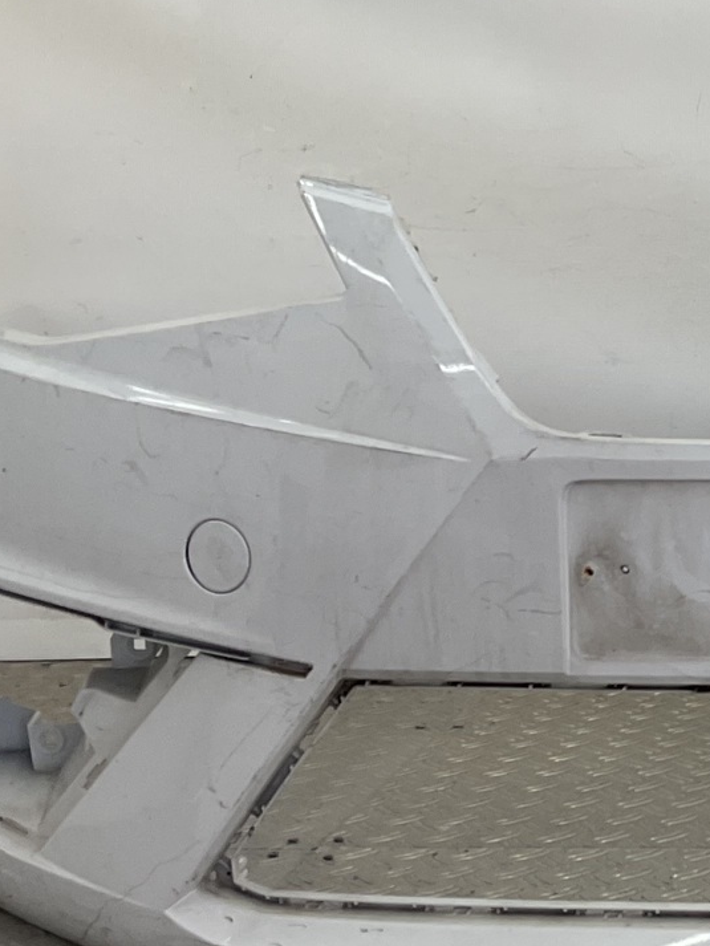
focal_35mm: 82
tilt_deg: -7.9
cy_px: 369
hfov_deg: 16.6
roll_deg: -1.0
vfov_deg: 23.8
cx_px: 1027
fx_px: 2242
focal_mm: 3
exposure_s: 1/202
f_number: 1.8
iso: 16
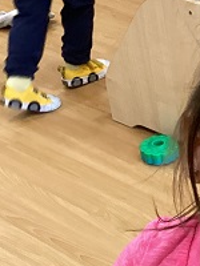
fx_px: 793
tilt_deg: -42.0
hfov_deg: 13.8
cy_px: 311
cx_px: 269
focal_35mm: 103
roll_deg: +3.5
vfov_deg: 18.2
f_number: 2.4
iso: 200
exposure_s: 1/50
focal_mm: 3.3
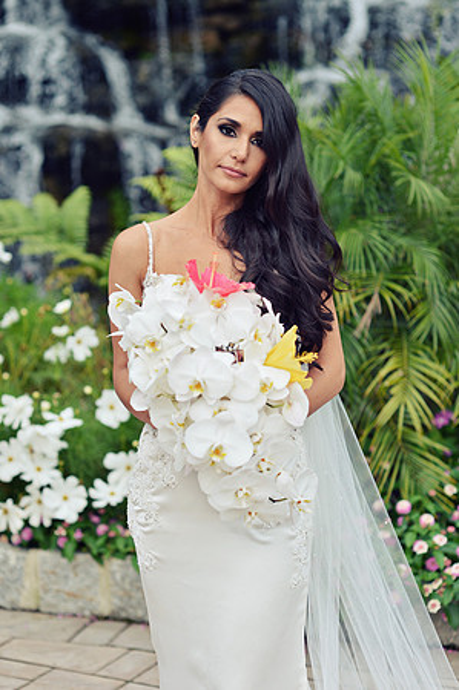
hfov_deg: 16.0
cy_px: 345
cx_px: 230
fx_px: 1629
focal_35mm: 85
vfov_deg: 23.9
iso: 250
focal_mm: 85
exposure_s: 1/1600
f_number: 2.8
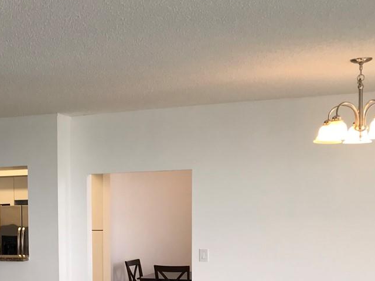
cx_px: -6
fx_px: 758
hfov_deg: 26.2
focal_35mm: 70
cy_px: 276
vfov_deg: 20.4
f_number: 1.8
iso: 25
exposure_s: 1/60
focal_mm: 3.99
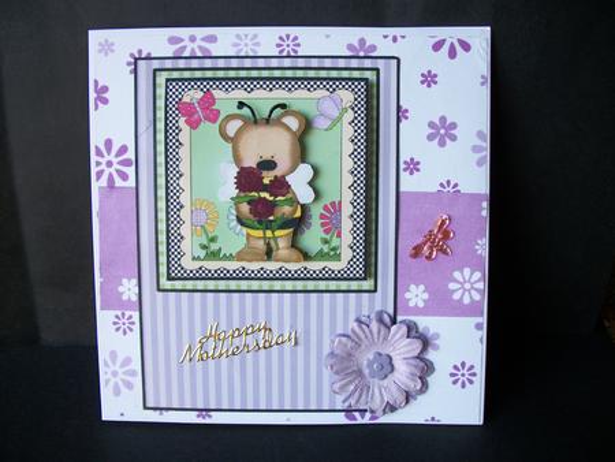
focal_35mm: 32
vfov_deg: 44.2
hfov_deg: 56.8
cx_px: 308
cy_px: 231
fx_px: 569
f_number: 2.9
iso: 80
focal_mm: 5.7
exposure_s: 1/50
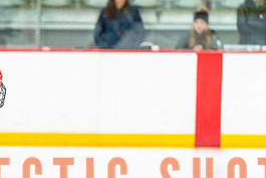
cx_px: -18
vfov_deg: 3.9
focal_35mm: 353
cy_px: 183
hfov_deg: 5.8
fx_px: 2610
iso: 3200
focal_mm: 138
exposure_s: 1/1250
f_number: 2.8
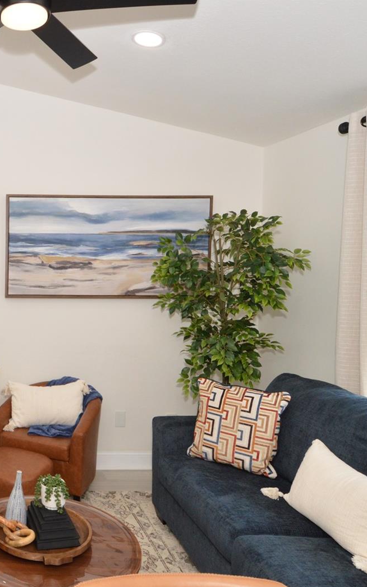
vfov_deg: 66.5
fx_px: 448
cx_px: -33
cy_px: 295
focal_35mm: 28
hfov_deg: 37.6
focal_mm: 12
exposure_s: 1/80
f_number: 9
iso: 800
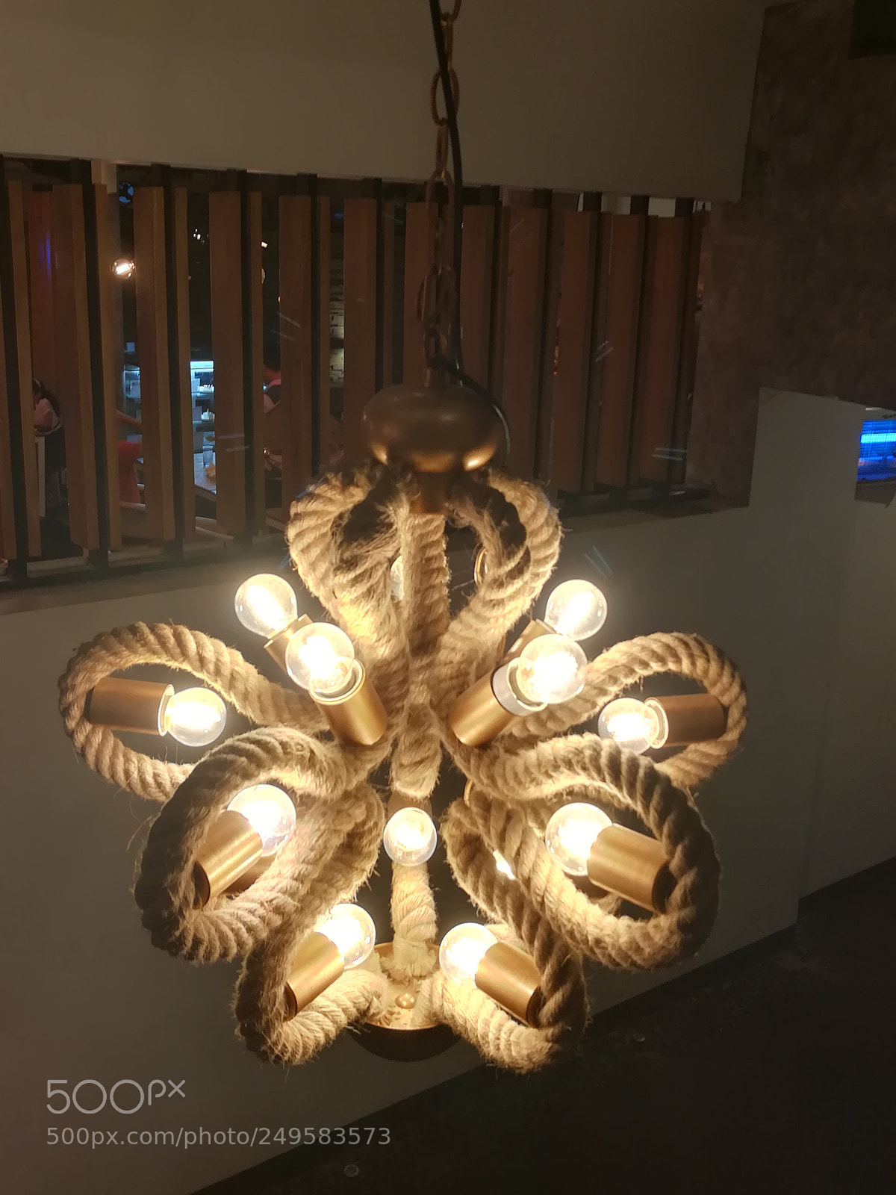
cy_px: 598
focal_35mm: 34
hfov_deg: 41.8
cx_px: 448
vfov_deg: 54.0
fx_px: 1173
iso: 50
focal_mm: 3.83
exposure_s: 1/50
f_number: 2.2
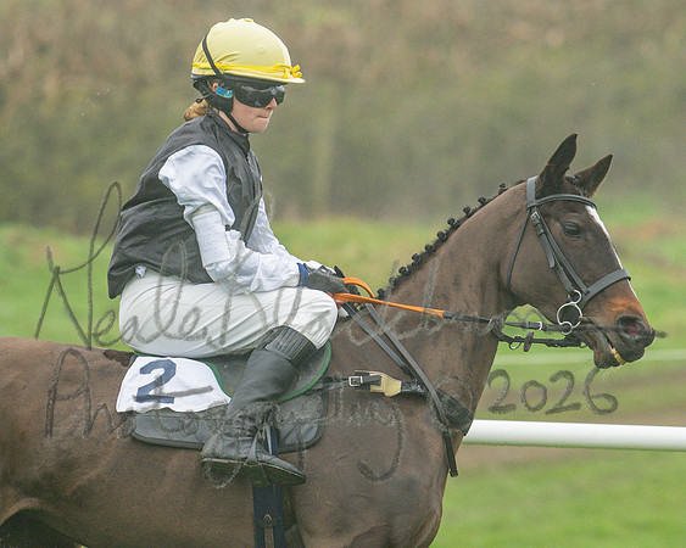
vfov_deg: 1.9
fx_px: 16844
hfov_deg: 2.3
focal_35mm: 830
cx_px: 321
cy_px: 220
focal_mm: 400
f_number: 5
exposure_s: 1/1250
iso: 800
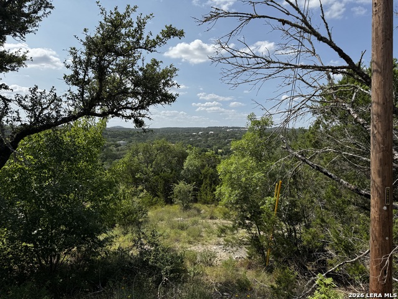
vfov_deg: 56.8
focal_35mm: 24
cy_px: 150
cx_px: 199
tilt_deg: -5.2
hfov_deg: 71.6
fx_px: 276
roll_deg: -1.7
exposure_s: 1/4950
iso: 80
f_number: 1.78
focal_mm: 6.76
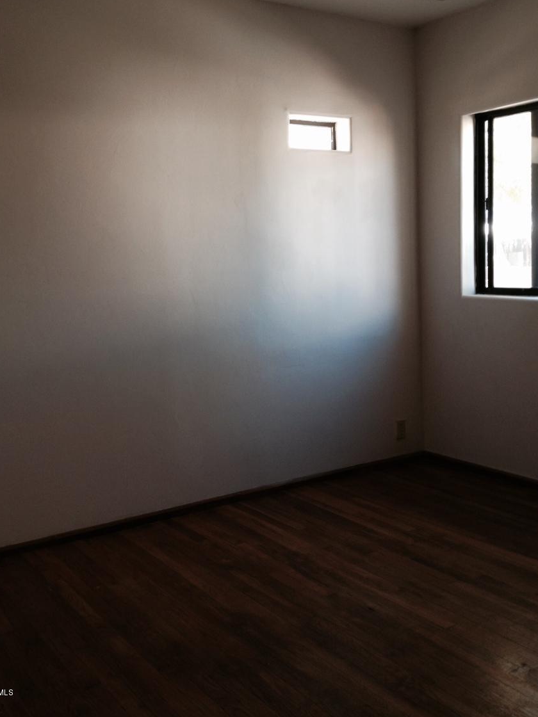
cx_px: 260
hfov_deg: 36.0
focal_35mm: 40
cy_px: 310
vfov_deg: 46.7
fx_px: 829
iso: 64
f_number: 2.4
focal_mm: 4.28
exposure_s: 1/20
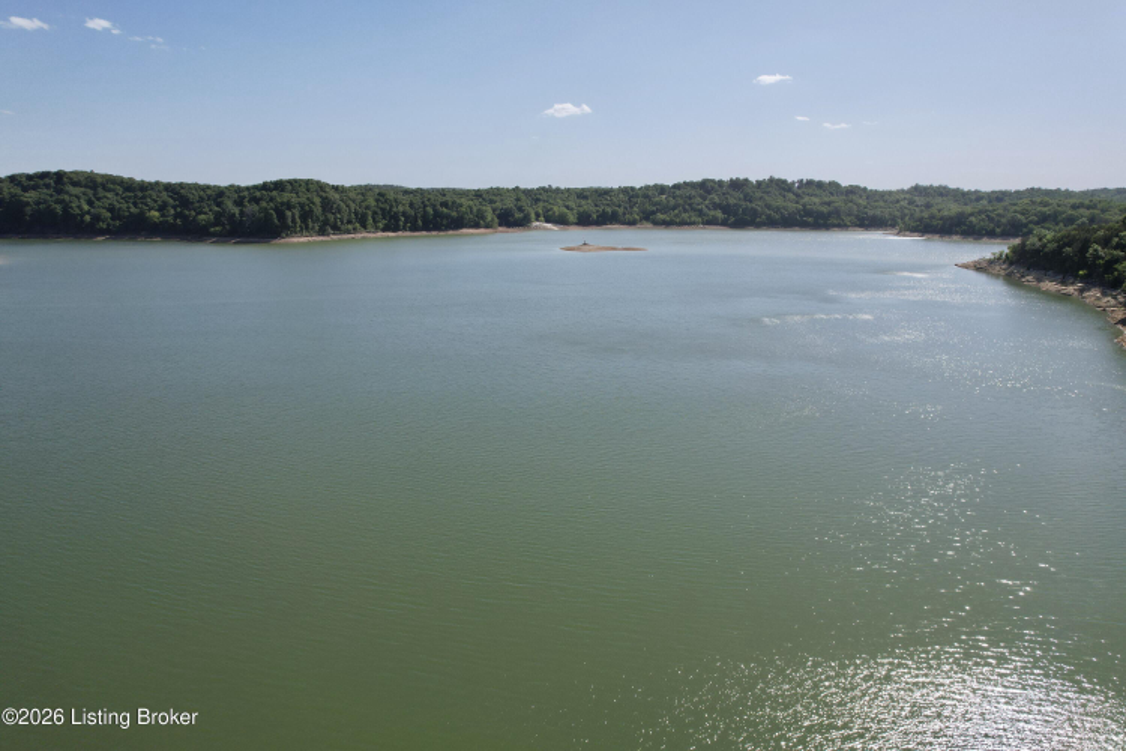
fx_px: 688
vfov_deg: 57.2
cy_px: 376
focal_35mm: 22
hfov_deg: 78.6
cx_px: 563
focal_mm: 8.38
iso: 130
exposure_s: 1/2500
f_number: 2.8
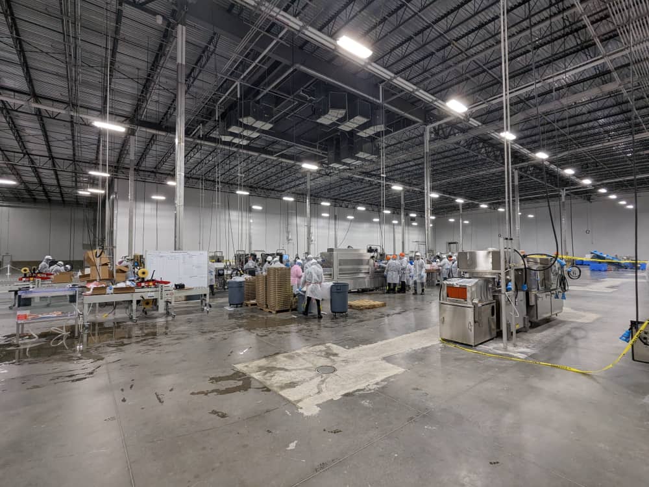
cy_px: 244
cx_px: 324
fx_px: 300
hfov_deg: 94.5
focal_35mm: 16
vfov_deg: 78.1
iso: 242
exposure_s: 1/120
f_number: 2.2
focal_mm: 2.35
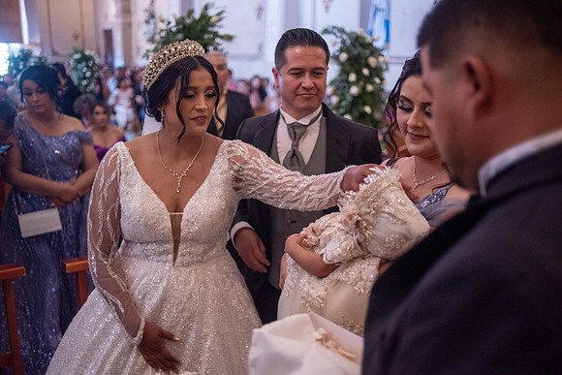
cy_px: 188
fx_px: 546
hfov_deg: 54.4
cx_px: 281
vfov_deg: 37.9
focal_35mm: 35
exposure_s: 1/250
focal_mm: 35
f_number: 2
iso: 2000
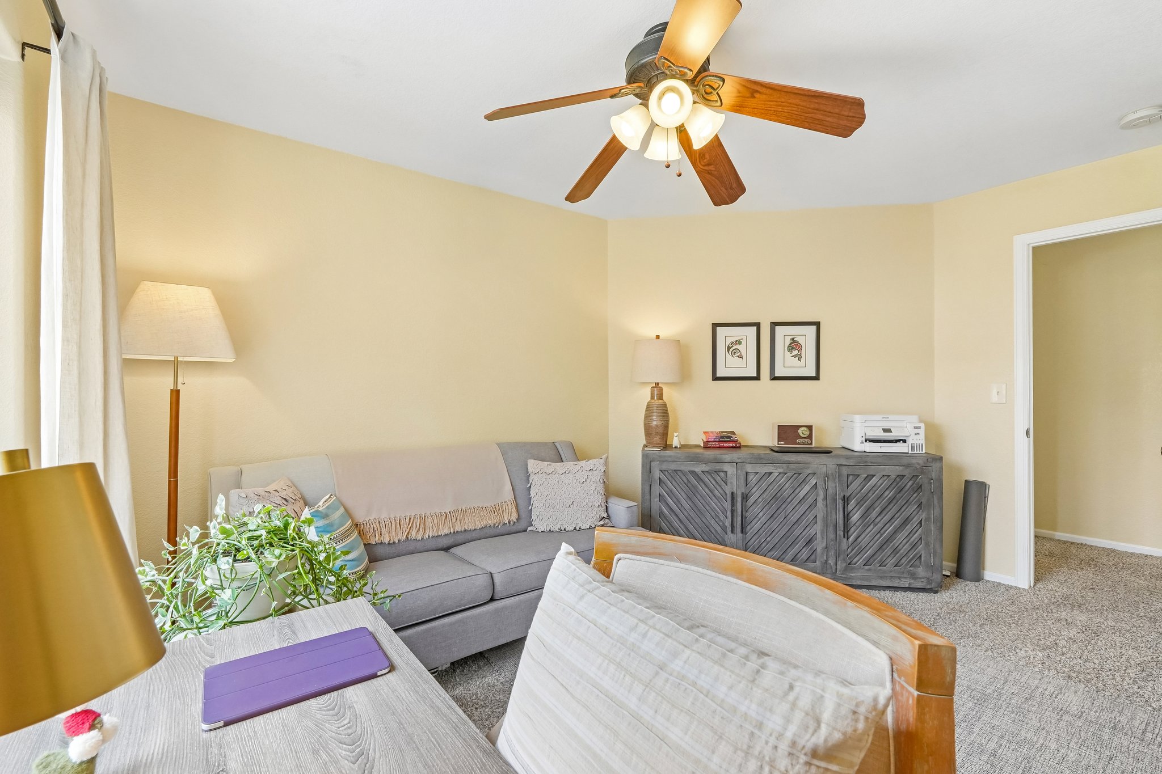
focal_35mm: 15
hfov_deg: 100.4
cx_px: 581
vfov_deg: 77.3
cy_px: 387
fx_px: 484
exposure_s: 1/25
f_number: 8
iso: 800
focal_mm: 10
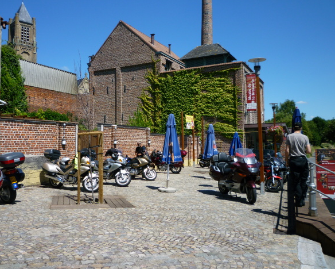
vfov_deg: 47.2
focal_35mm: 31
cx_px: 159
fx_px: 308
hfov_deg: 57.1
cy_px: 133
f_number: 4
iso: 80
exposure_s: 1/640
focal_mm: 5.2
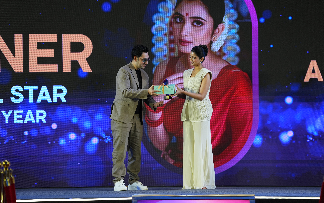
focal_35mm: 138
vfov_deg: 9.5
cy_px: 101
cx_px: 161
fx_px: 1219
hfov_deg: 15.1
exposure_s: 1/200
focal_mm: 134
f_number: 3.5
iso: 640
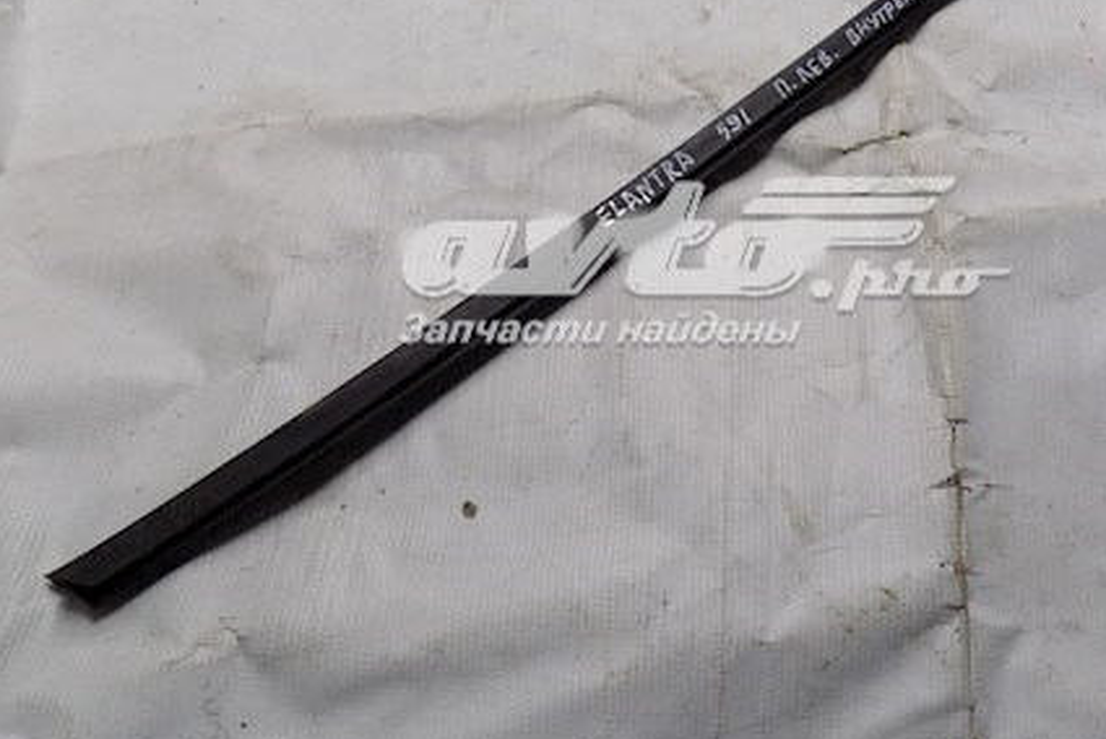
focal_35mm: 36
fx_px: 1107
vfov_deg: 36.6
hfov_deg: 52.5
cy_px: 255
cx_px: 697
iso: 125
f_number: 3.1
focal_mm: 4
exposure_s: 1/30
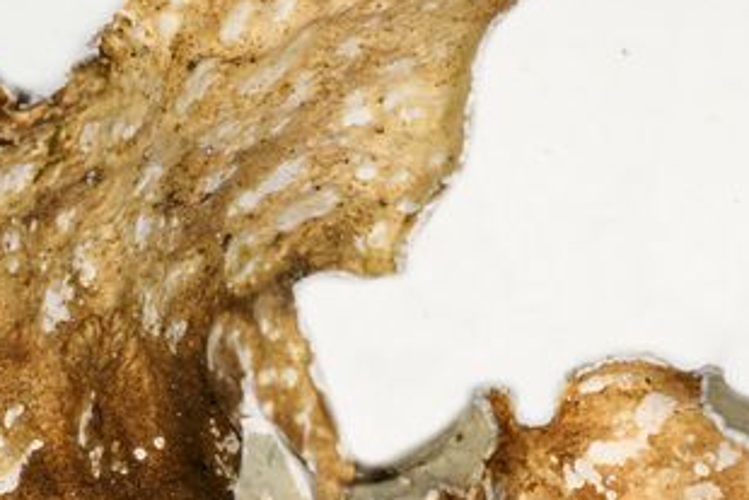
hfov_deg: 8.9
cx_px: 278
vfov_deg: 5.9
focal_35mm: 232
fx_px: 4829
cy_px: 576
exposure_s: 1/100
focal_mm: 90
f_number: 20
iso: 200
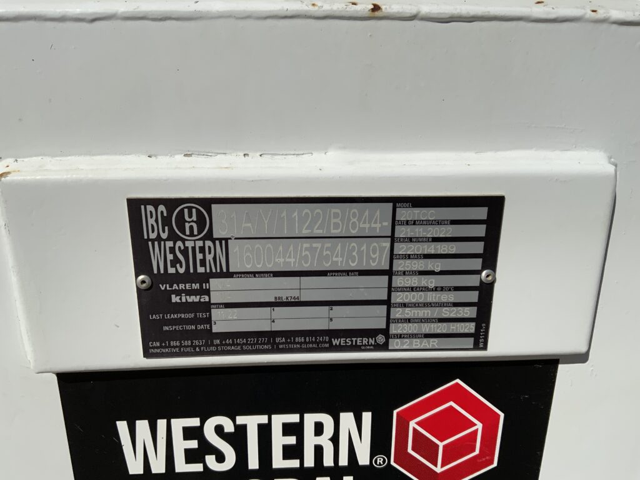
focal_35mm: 29
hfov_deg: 61.7
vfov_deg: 48.2
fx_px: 536
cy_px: 240
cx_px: 320
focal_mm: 3
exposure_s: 1/7407
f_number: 1.8
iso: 20
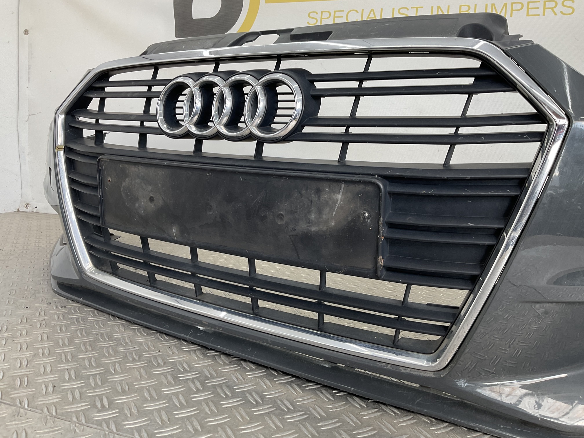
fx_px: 489
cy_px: 219
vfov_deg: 48.2
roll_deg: -3.2
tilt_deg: -10.6
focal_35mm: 29
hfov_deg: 61.7
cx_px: 292
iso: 20
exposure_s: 1/100
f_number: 1.8
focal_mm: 3
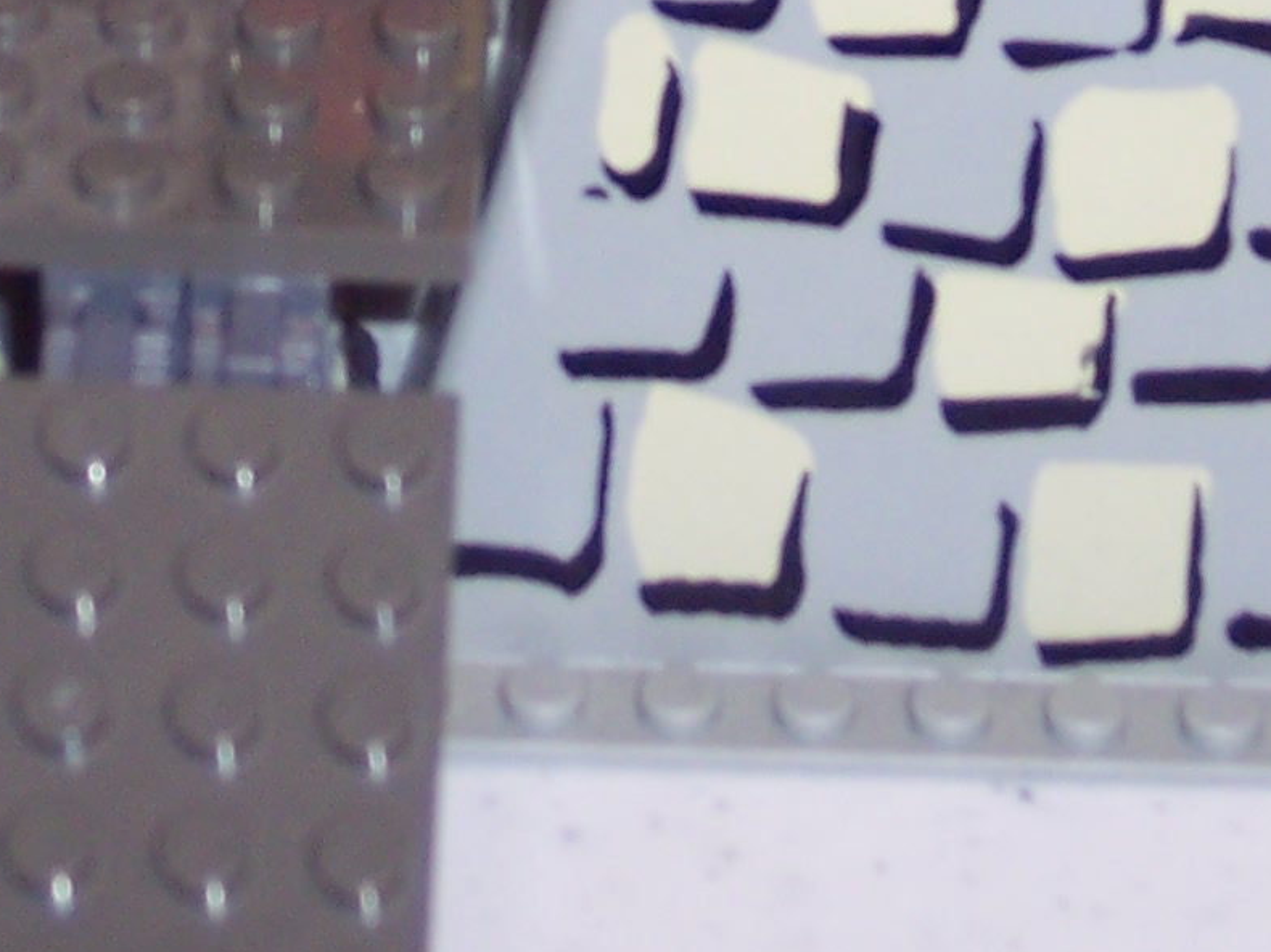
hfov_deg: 10.5
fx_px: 6901
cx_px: 317
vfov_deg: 7.7
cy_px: -690
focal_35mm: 188
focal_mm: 10.7
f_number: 3.4
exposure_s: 1/60
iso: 100
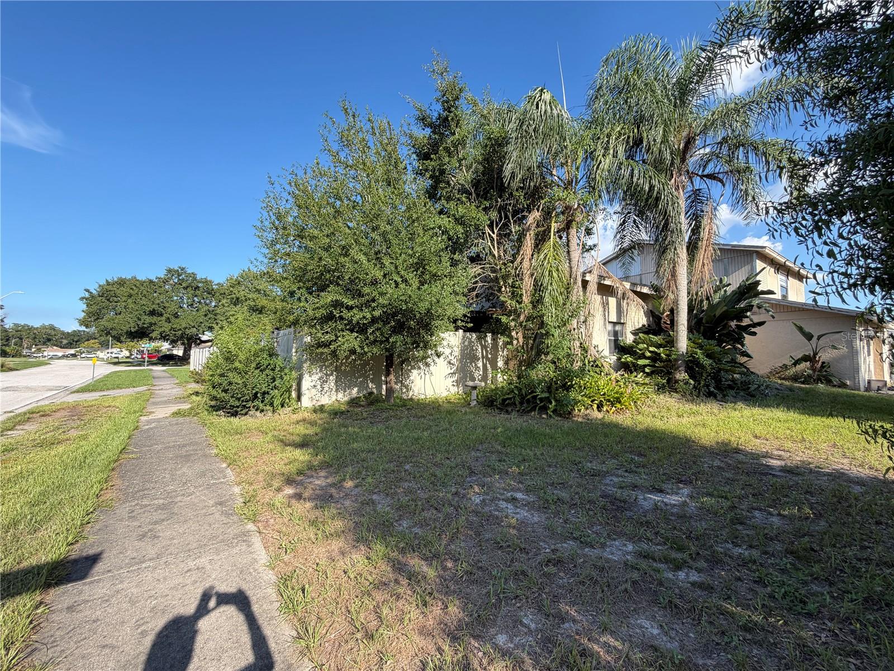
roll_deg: -0.1
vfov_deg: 85.7
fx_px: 362
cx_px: 447
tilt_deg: +3.8
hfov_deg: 102.1
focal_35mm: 14
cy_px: 336
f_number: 2.2
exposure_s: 1/241
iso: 40
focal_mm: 2.22
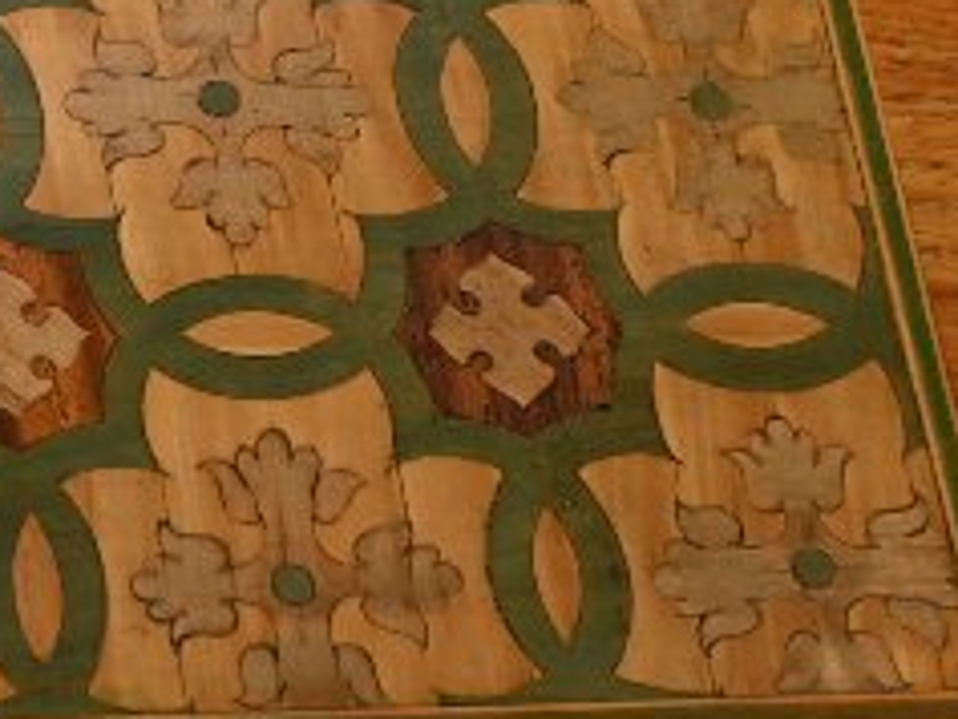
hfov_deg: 11.3
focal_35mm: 157
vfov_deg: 9.4
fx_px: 4353
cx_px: -994
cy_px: 81
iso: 200
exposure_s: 1/250
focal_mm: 21.5
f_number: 5
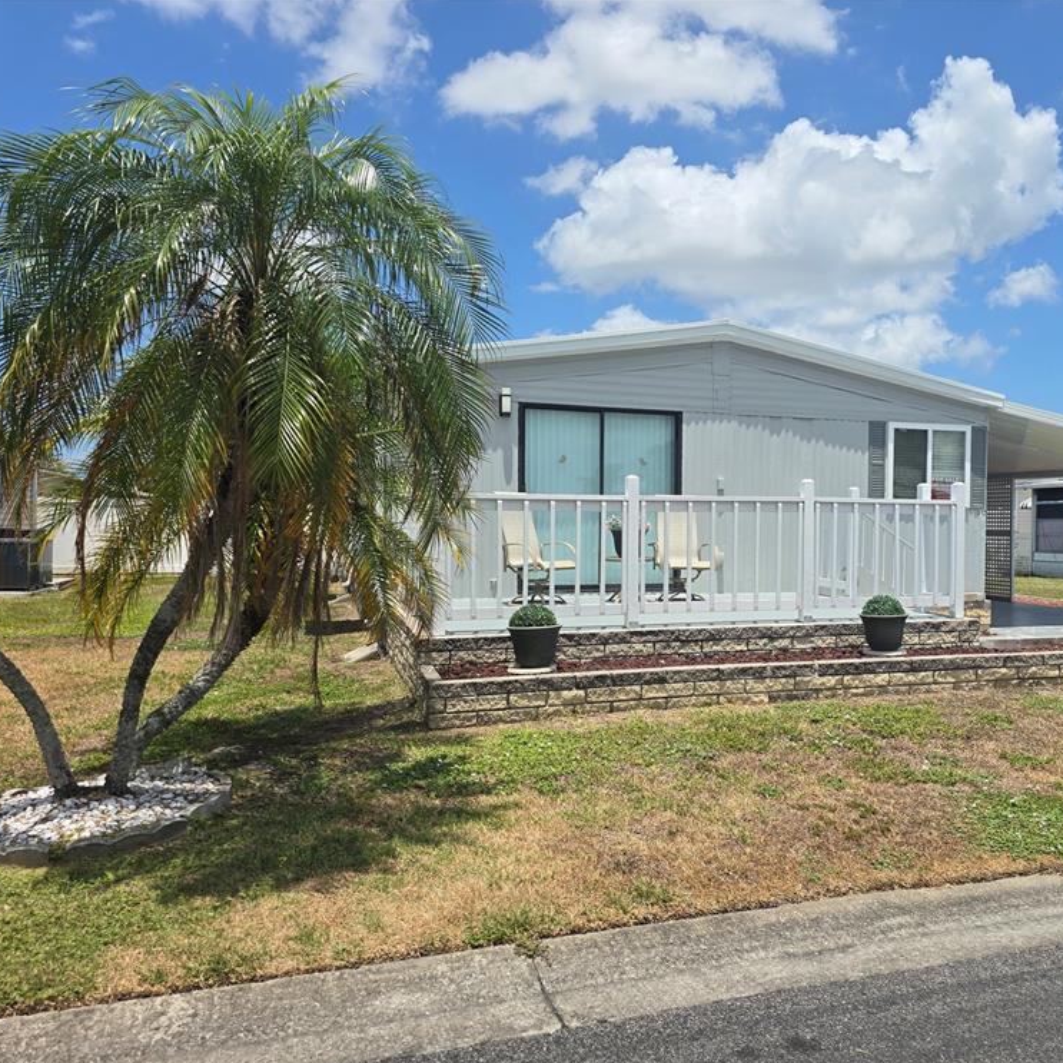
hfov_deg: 56.6
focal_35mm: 28
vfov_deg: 57.3
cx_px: 667
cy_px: 547
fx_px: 973
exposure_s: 1/1038
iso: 12
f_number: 1.7
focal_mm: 6.3
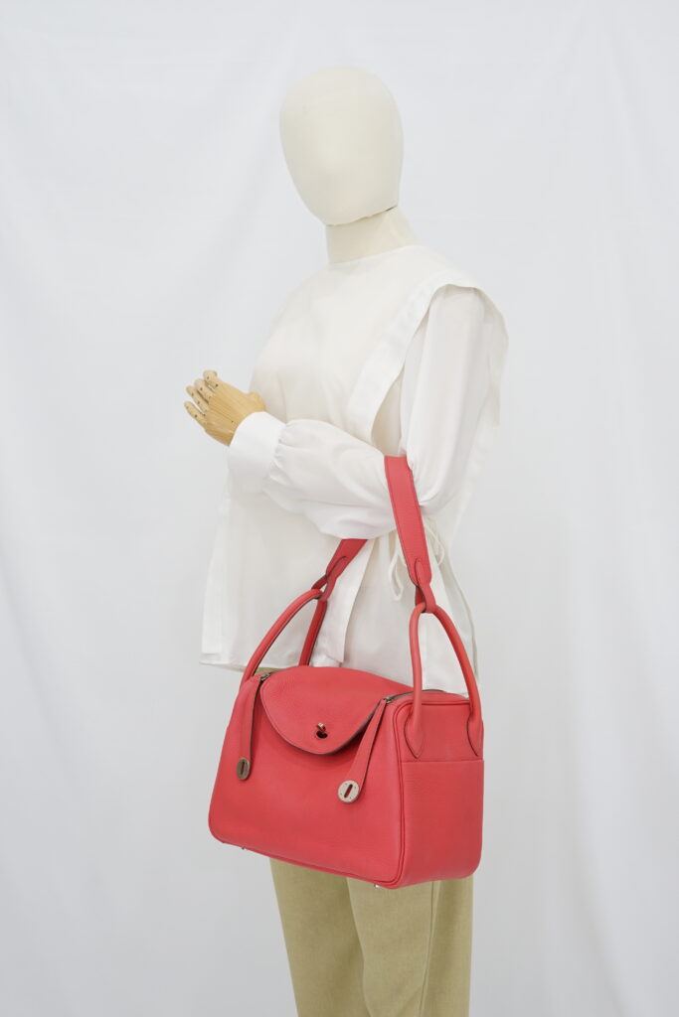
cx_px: 340
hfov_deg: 27.0
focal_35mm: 50
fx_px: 1414
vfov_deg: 39.6
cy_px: 508
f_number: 6.3
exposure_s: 1/10
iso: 640
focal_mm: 50
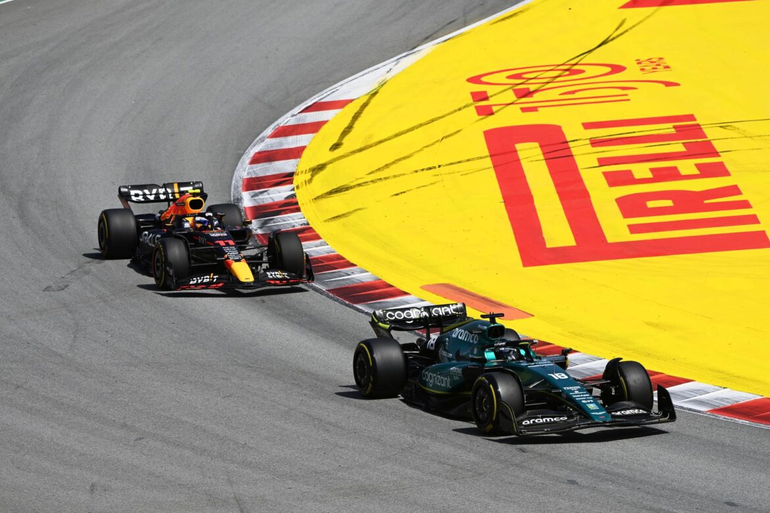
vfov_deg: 4.9
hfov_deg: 7.4
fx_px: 5988
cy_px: 256
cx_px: 385
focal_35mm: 280
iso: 400
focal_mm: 280
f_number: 9
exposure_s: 1/1600
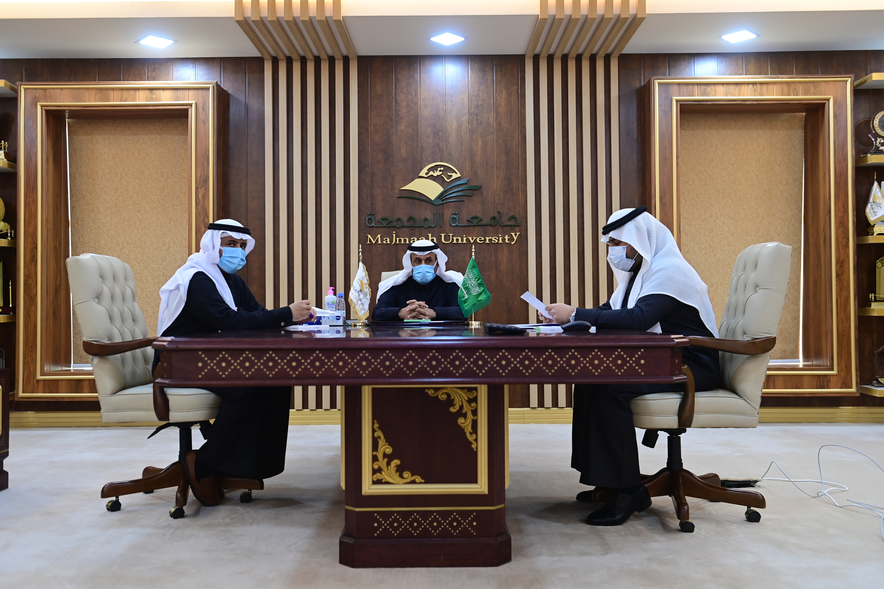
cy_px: 294
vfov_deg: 41.1
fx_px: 786
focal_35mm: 32
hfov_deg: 58.7
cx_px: 442
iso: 1600
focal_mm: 32
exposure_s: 1/125
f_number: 3.5
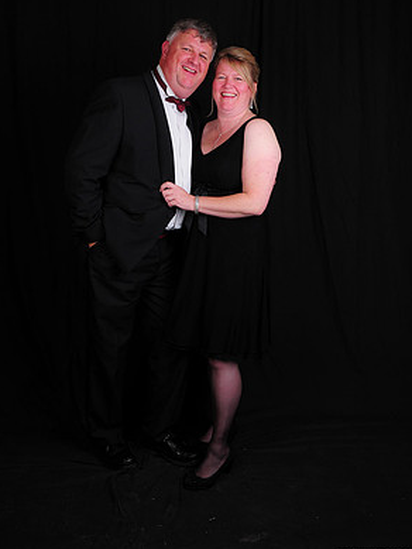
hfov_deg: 36.0
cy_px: 253
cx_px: 204
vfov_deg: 46.7
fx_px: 634
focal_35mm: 40
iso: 200
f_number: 8
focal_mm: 24
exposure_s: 1/125
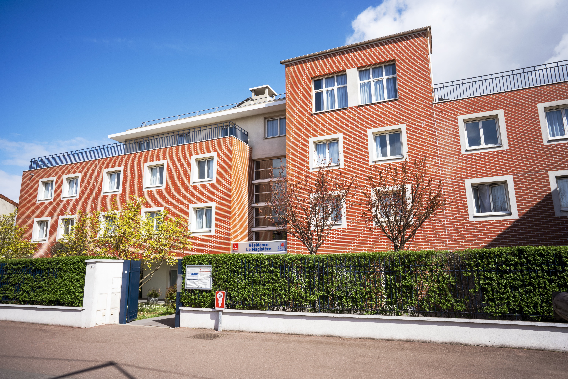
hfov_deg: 73.7
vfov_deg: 53.1
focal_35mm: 24
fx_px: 379
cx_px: 284
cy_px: 190
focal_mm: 24
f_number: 16
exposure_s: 1/50
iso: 100
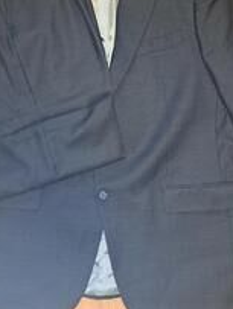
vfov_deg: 41.7
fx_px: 403
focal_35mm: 45
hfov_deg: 32.2
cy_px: 117
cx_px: 104
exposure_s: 1/24
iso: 400
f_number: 1.8
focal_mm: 5.23
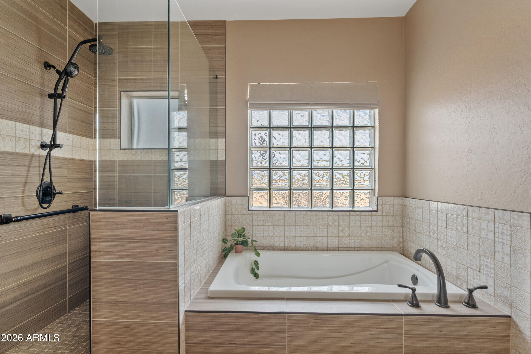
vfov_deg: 70.5
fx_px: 251
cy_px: 177
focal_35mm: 17
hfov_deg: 93.3
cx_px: 266
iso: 100
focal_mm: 17
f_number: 8
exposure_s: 1/2.5
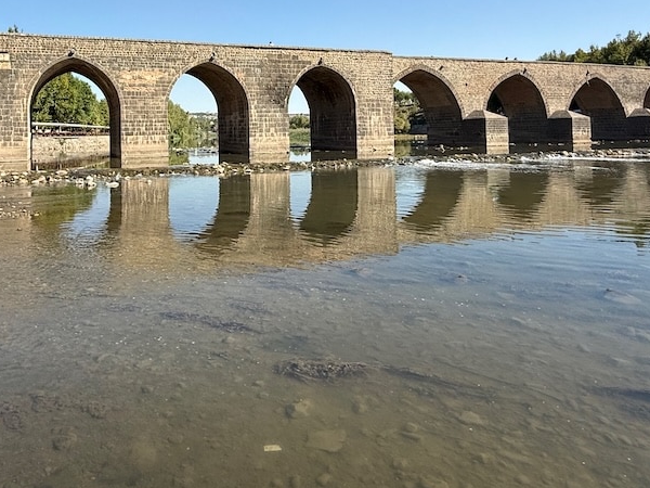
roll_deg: +1.2
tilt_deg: +1.4
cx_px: 237
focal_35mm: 28
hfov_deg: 62.4
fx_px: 526
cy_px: 119
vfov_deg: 47.8
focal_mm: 2.22
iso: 50
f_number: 2.2
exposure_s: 1/1795
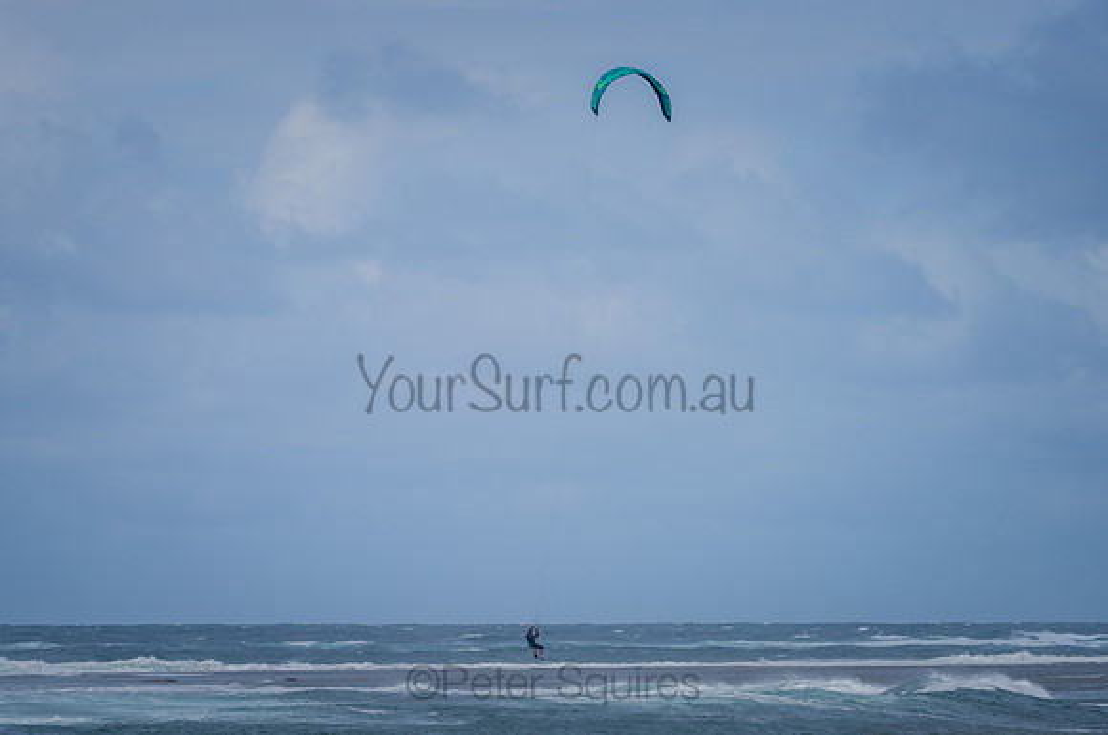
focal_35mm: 282
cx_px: 539
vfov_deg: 4.9
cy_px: 361
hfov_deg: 7.3
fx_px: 8676
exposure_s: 1/2000
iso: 110
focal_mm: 270
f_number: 5.6
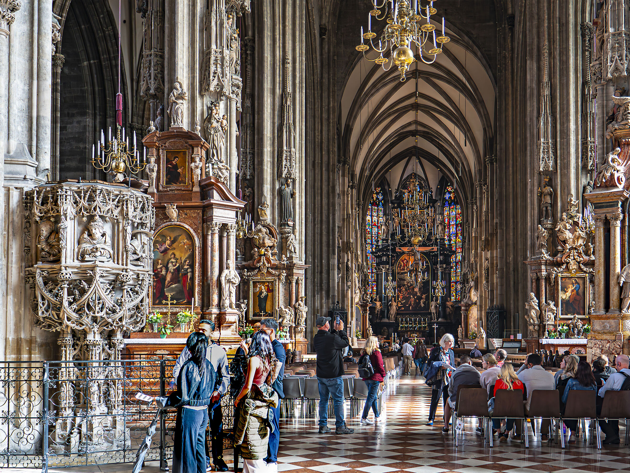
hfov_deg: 56.8
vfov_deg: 44.2
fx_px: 582
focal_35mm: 32
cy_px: 236
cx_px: 315
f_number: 3
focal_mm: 16
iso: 200
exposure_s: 1/40
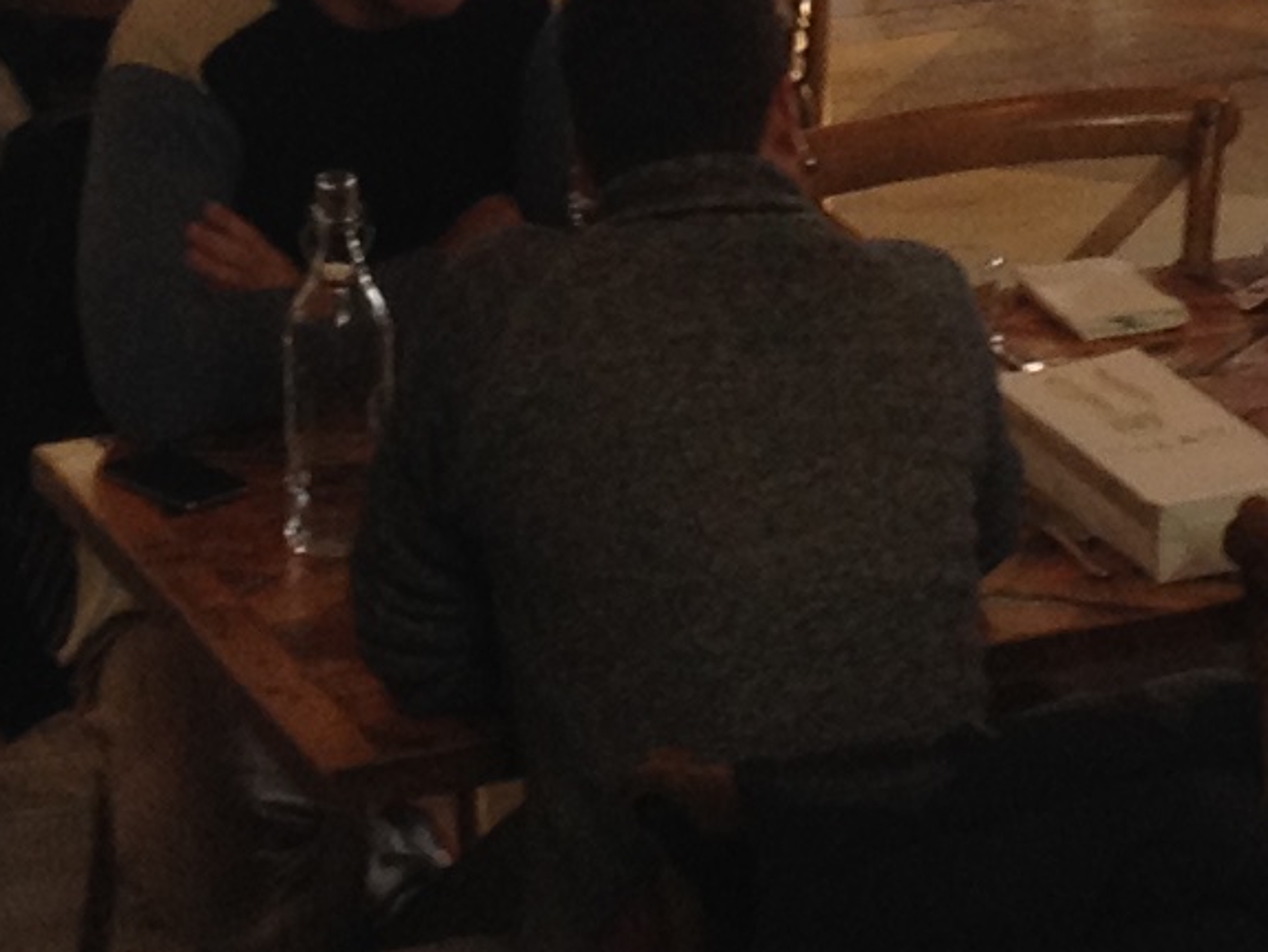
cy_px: -923
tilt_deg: -11.3
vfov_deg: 7.2
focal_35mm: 199
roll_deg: -1.1
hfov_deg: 9.9
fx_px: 7293
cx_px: 1303
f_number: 2.4
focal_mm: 4.28
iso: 64
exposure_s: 1/60
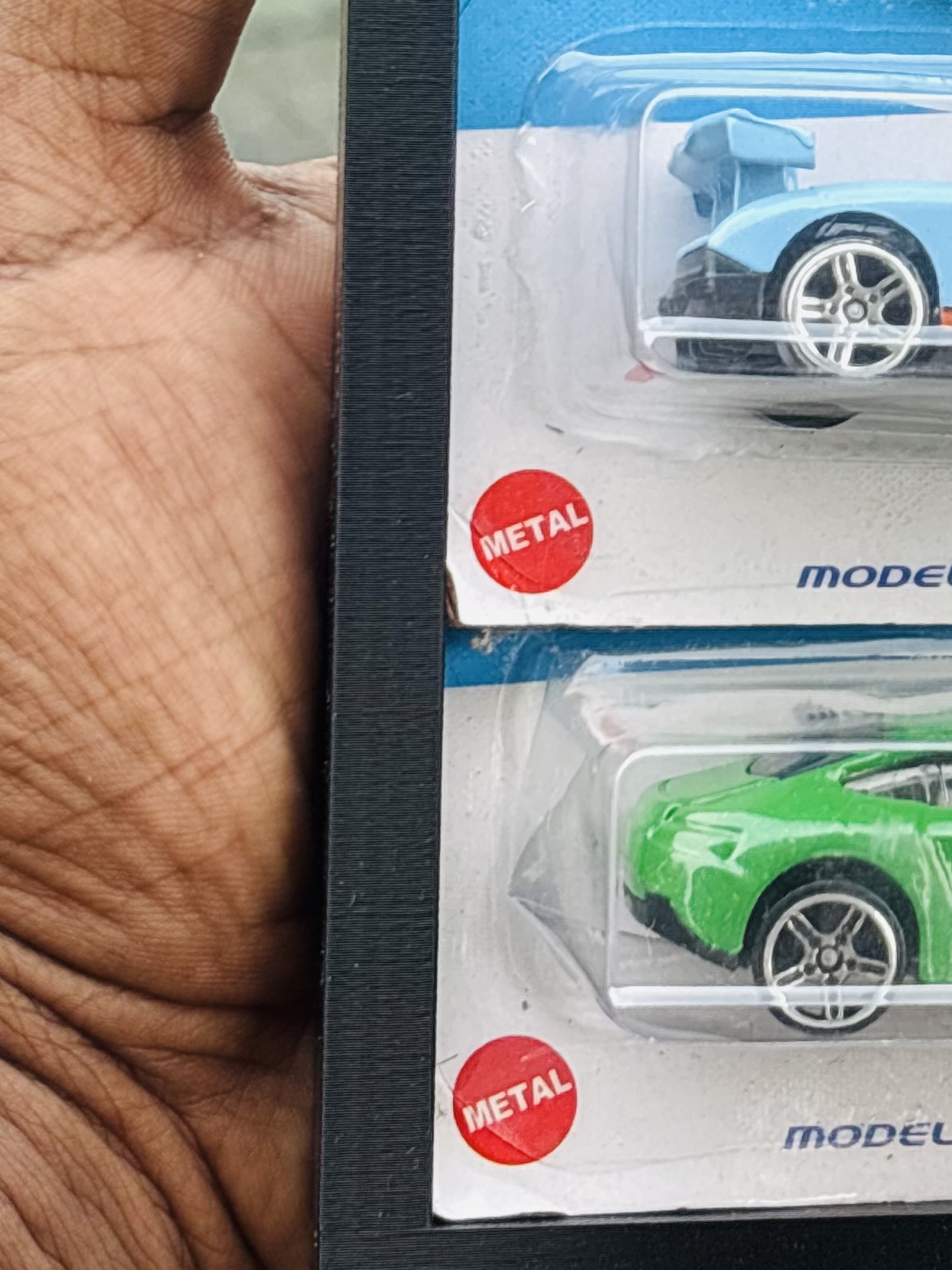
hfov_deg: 10.9
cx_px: 1033
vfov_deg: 14.5
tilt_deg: -34.5
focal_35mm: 134
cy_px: -50
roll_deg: -2.3
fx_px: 4916
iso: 32
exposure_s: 1/559
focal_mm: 5.96
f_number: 1.6
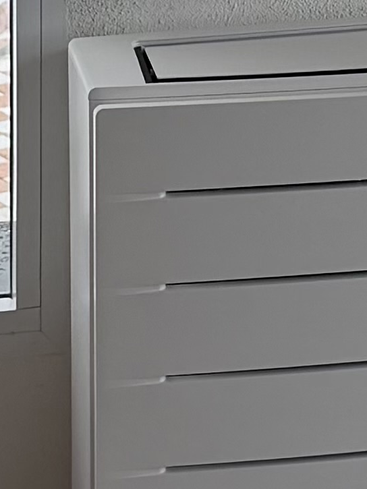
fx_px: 2671
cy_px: -320
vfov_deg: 10.0
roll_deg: -0.5
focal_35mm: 189
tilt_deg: -8.9
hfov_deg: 7.8
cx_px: 319
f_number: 1.78
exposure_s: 1/521
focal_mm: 6.76
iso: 80
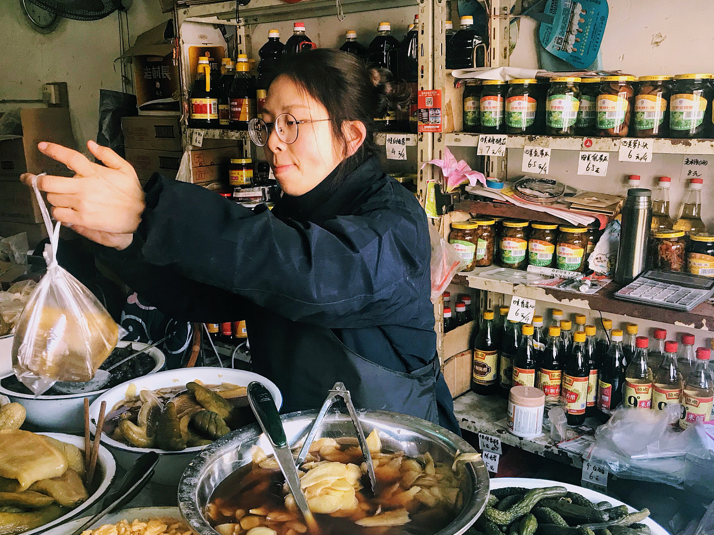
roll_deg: -0.6
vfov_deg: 40.6
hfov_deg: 52.6
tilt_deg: -14.9
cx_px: 336
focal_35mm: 35
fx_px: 722
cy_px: 300
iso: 32
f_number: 1.8
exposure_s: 1/33
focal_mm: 3.99
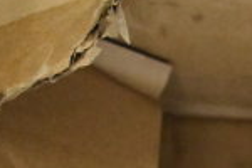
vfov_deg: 5.8
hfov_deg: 8.5
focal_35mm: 232
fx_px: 1624
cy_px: 335
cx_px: 474
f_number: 4.8
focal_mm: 38
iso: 6400
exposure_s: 1/60
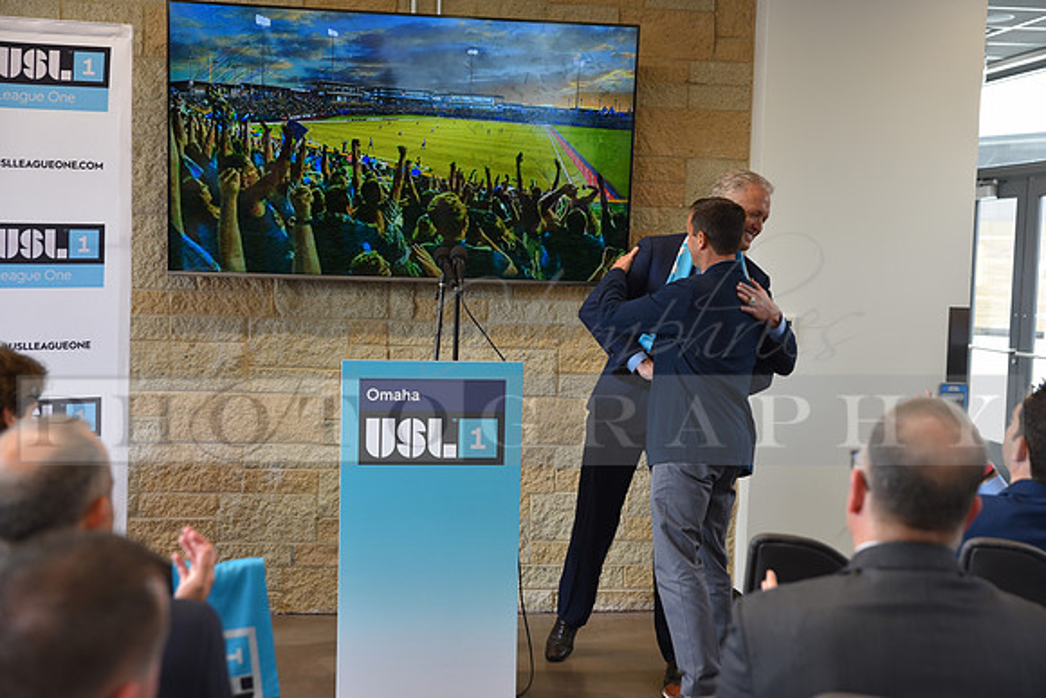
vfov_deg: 26.0
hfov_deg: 38.2
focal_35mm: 52
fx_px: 1511
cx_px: 523
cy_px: 349
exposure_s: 1/60
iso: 400
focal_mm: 52
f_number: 3.5
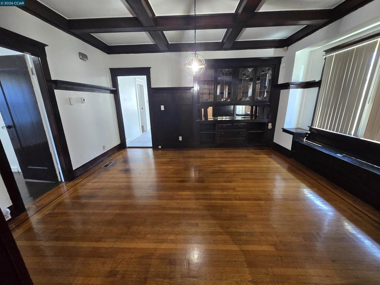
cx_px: 190
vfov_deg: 89.9
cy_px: 142
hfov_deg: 106.2
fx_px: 143
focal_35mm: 13
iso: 640
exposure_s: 1/60
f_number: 2.2
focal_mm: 2.2
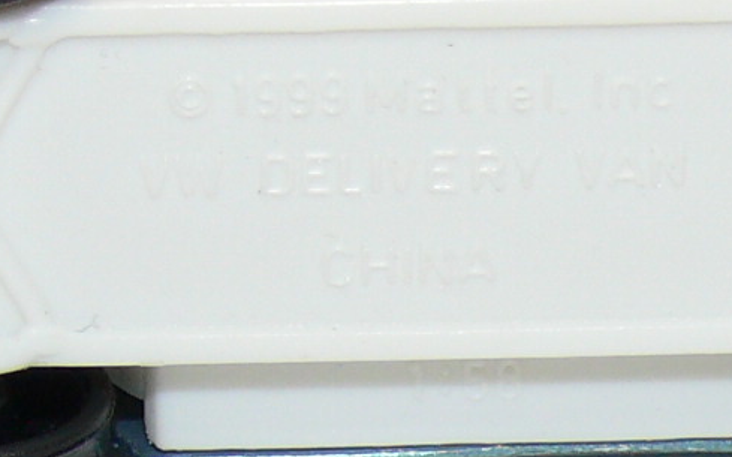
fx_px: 7058
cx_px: 488
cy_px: 106
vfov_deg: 3.7
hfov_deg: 5.9
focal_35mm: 354
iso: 100
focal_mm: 13.3
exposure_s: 1/30
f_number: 4
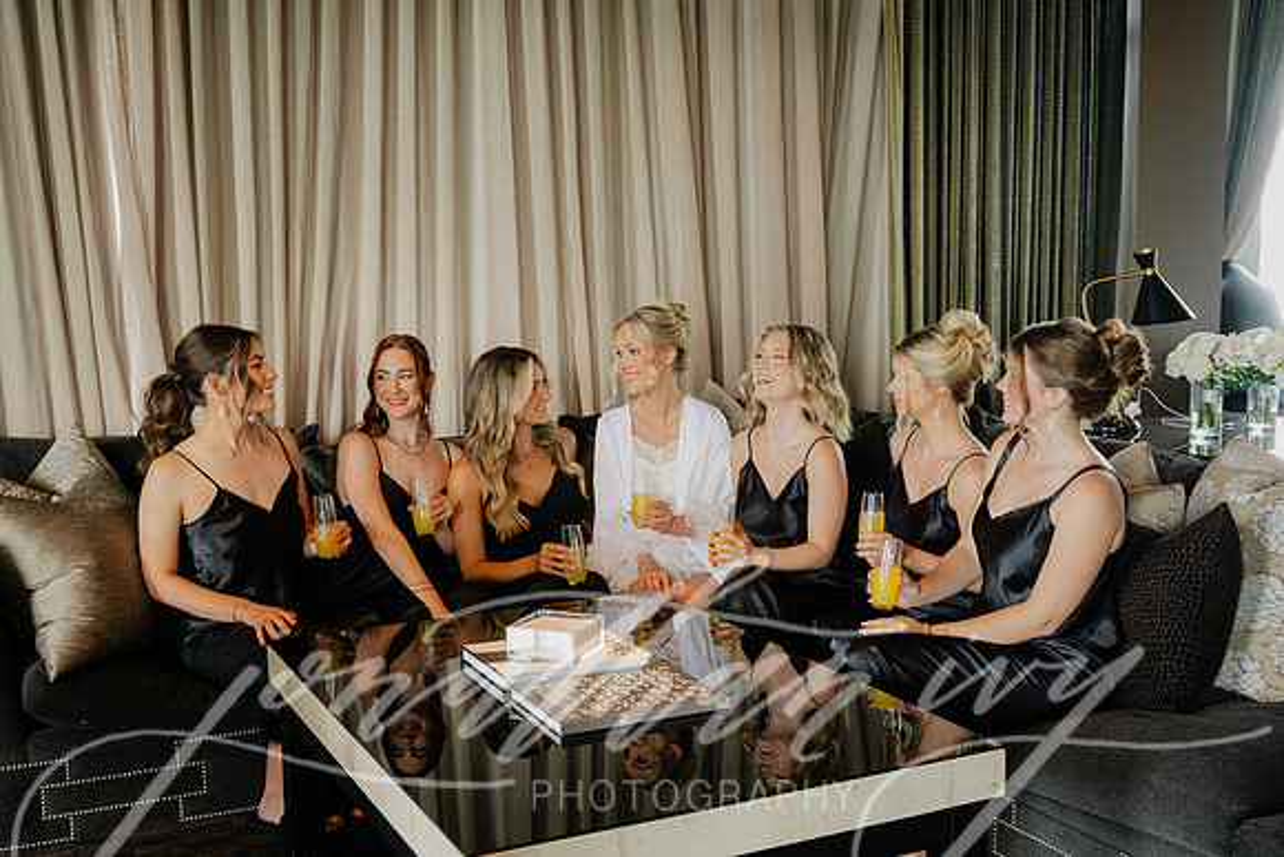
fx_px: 1427
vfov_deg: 33.4
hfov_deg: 48.4
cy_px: 428
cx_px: 642
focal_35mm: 40
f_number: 4
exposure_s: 1/80
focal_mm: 40
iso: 1250
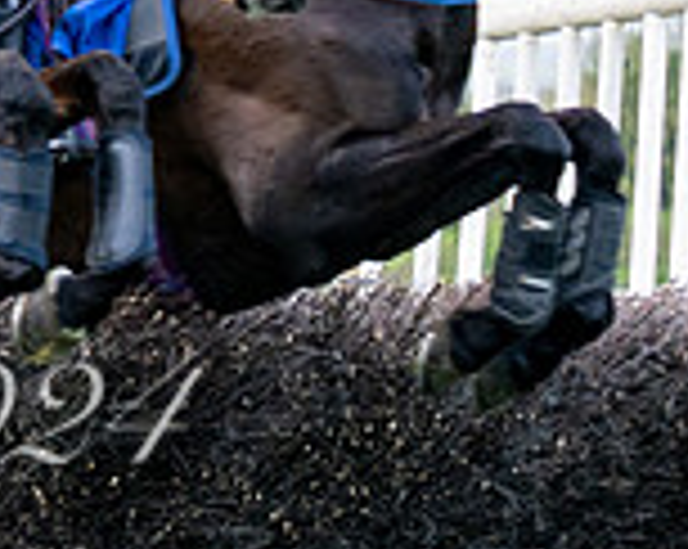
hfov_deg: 4.6
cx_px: -1200
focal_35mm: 409
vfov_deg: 3.8
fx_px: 8318
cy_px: 35
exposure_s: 1/1250
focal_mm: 70
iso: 400
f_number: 4
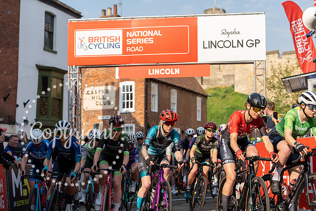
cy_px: 106
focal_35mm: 70
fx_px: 615
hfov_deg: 28.8
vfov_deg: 19.5
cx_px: 158
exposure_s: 1/1000
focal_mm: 70
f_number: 4
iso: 200
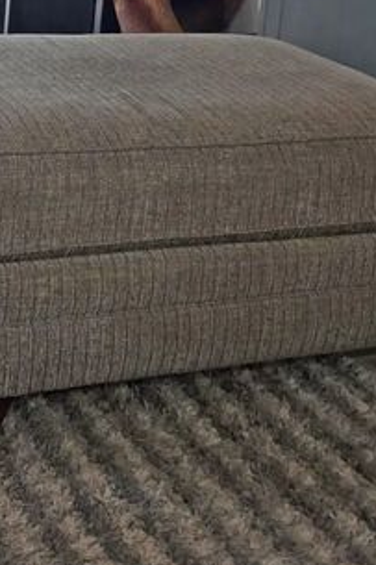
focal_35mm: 67
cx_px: -33
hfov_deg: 19.5
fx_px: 1051
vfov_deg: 27.8
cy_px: -40
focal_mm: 5.4
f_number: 1.8
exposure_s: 1/36.1
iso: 640
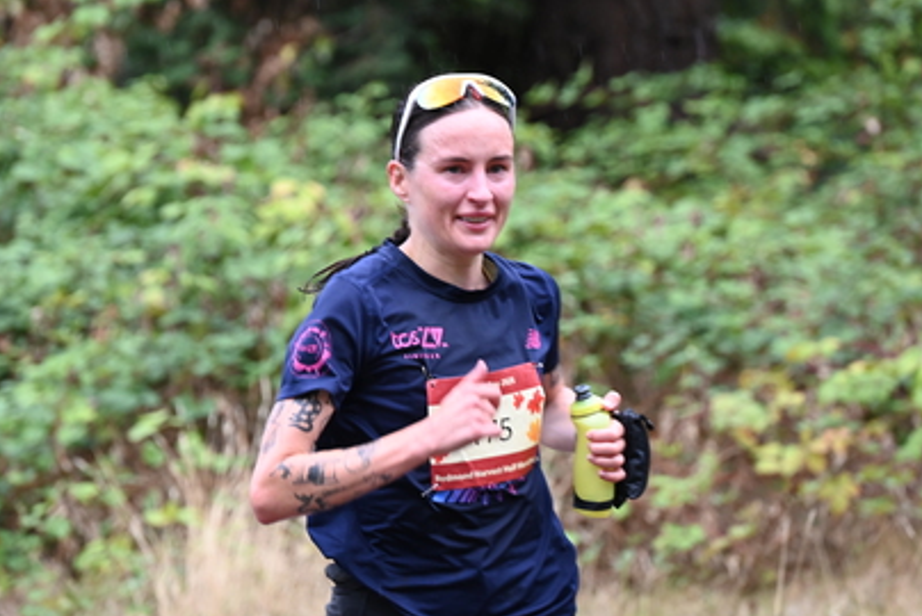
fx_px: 6971
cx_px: 420
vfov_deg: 5.1
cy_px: 266
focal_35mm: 272
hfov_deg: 7.6
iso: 1000
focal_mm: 200
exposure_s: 1/250
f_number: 6.3
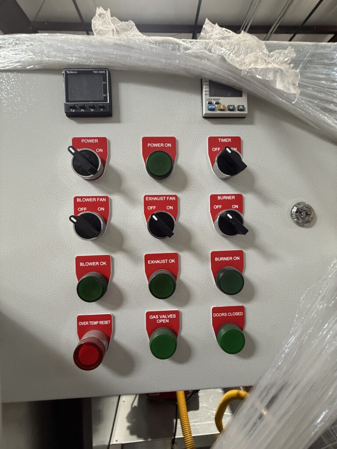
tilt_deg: -2.4
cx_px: 168
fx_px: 182
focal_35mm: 14
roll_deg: +1.4
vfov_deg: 102.1
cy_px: 224
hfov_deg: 85.7
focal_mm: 2.22
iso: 250
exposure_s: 1/60
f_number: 2.2
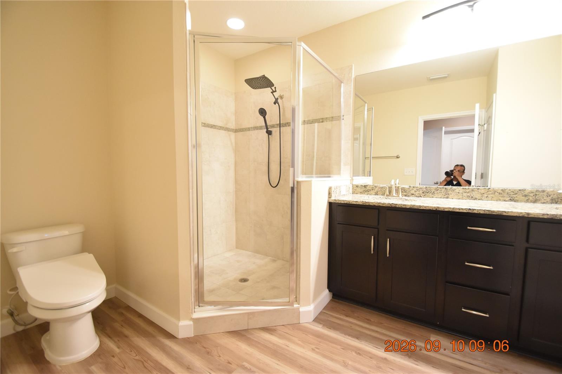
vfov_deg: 77.3
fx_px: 234
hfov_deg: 100.4
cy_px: 187
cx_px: 281
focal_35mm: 15
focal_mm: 10
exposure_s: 1/60
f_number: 3.5
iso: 2000
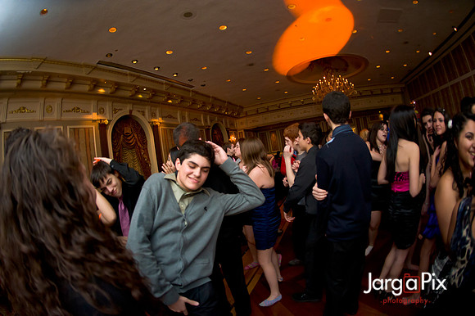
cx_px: 238
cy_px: 158
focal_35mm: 16
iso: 3200
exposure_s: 1/125
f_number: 3.2
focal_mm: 16
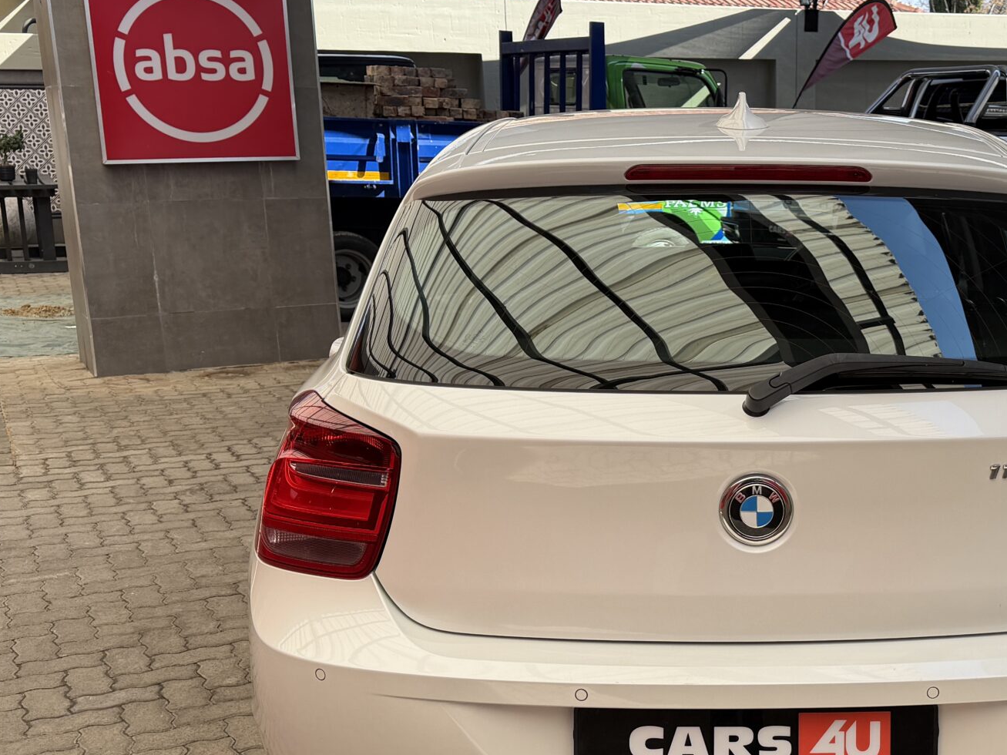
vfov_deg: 30.7
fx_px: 1367
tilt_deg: -15.8
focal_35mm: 47
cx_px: 754
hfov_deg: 39.4
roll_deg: +0.1
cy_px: 471
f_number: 1.78
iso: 80
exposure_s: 1/840
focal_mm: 6.76
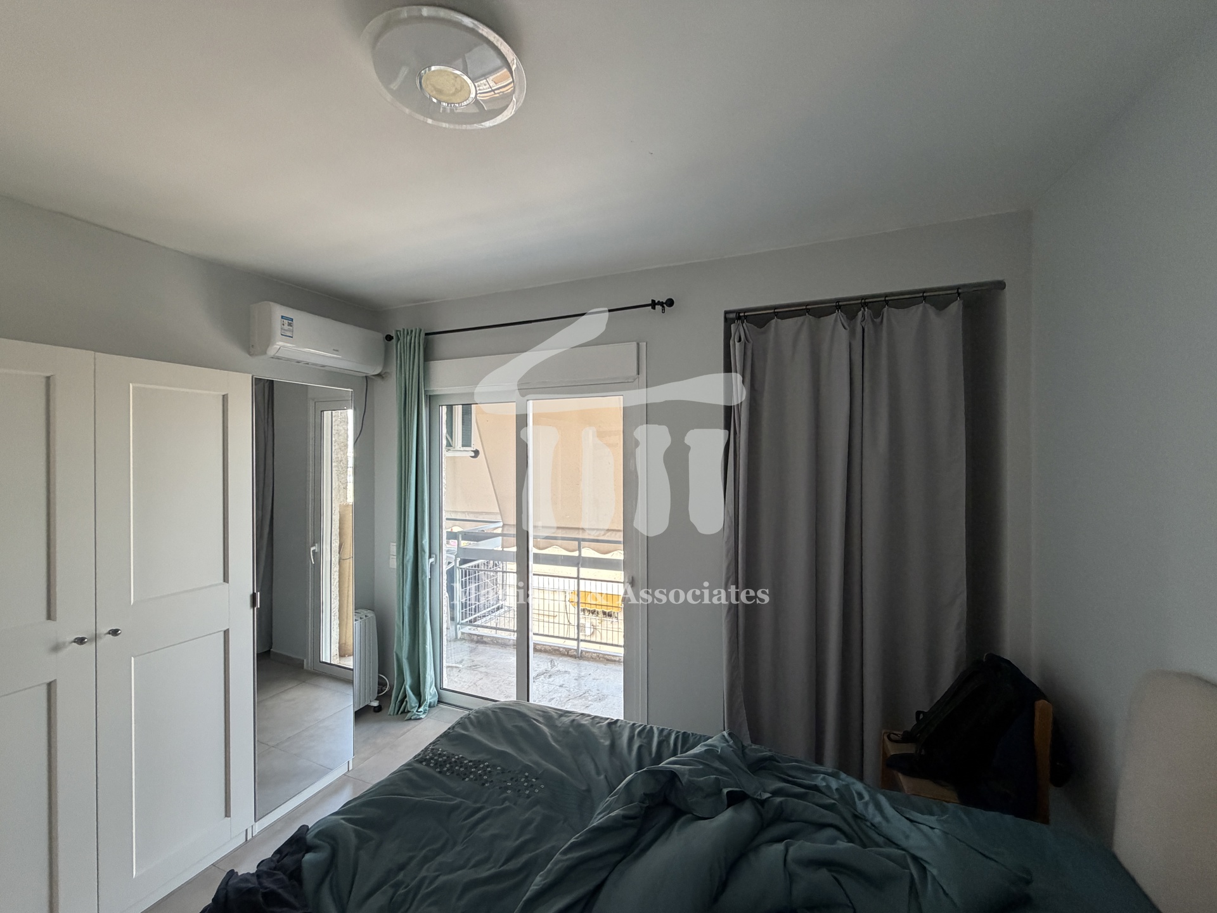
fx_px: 492
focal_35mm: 14
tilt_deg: -0.6
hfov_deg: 102.1
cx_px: 608
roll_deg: +0.0
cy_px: 456
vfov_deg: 85.7
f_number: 2.2
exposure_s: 1/112
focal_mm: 2.22
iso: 320
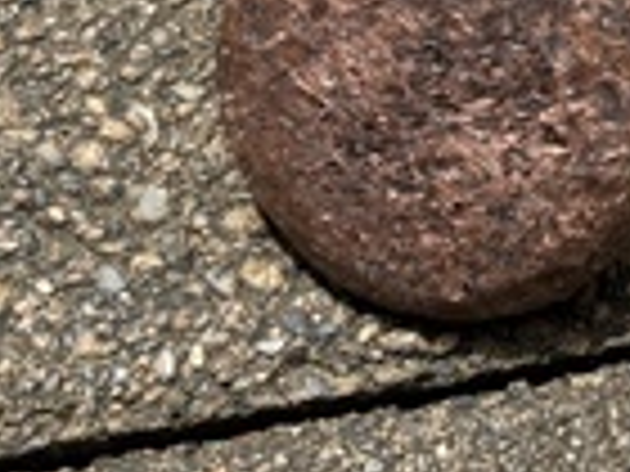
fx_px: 2839
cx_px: 922
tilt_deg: -59.1
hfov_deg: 12.1
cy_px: -178
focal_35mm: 156
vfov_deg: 9.3
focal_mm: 5.96
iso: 32
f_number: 1.6
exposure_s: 1/1007
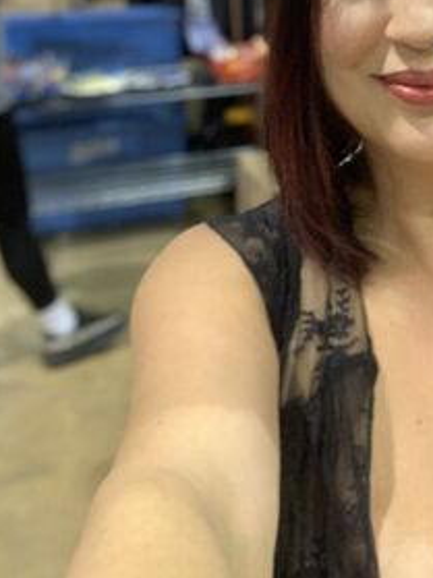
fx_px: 918
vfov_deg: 33.7
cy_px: 99
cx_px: 331
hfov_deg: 26.2
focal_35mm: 55
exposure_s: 1/30
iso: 400
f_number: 2.2
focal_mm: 2.87
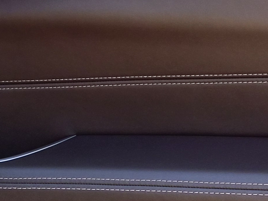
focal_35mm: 100
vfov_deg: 14.8
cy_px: 83
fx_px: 774
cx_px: 82
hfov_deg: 19.6
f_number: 1.8
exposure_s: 1/1700
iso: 80
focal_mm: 5.4
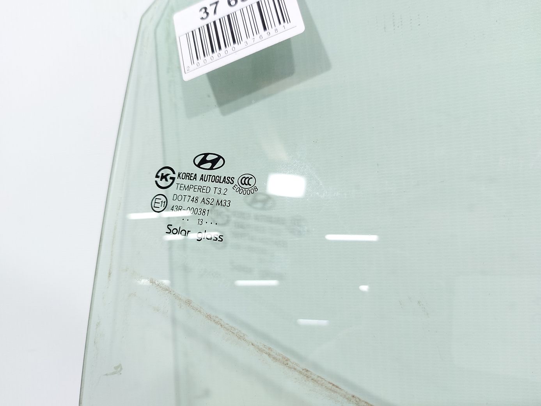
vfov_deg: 56.8
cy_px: 203
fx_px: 375
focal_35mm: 24
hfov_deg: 71.6
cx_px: 270
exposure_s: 1/50
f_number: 1.8
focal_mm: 5.23
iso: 80
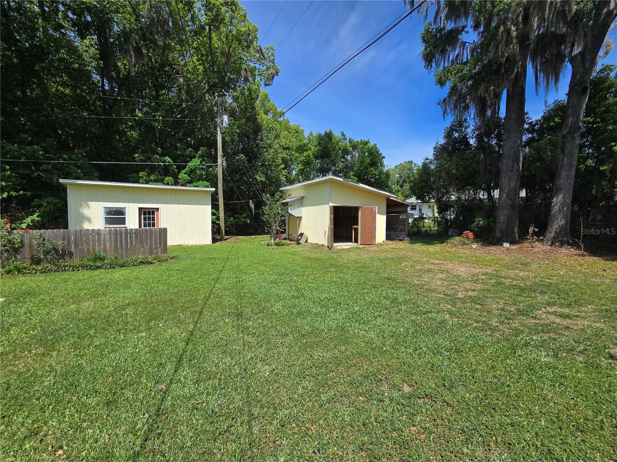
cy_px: 231
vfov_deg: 89.9
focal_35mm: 13
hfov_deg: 106.2
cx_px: 308
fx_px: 232
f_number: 2.2
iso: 50
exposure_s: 1/2169
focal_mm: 2.2
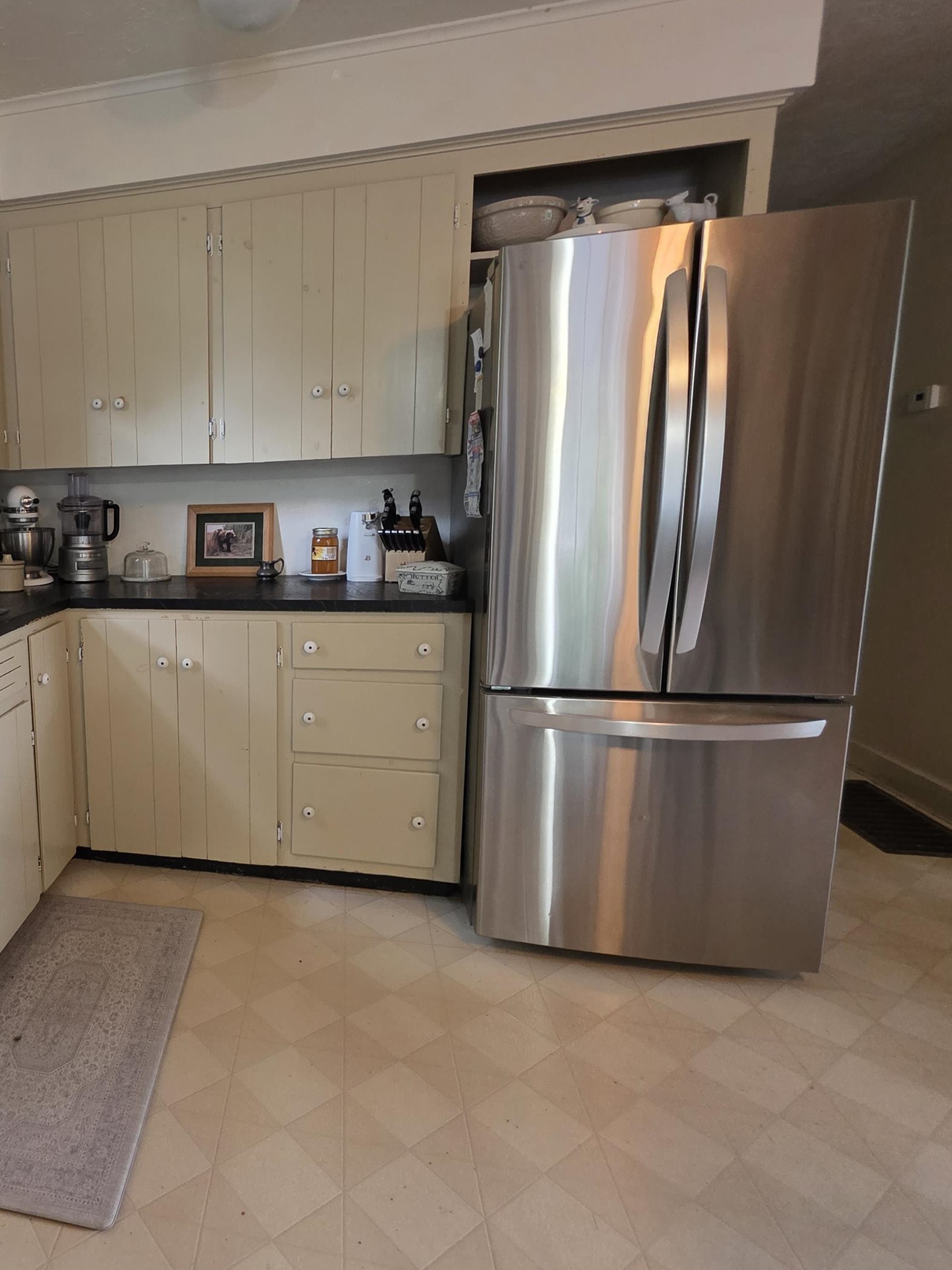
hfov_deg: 60.5
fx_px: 697
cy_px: 624
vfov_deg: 84.7
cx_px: 136
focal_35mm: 19
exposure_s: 1/60
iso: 500
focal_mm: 2.2
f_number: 1.9
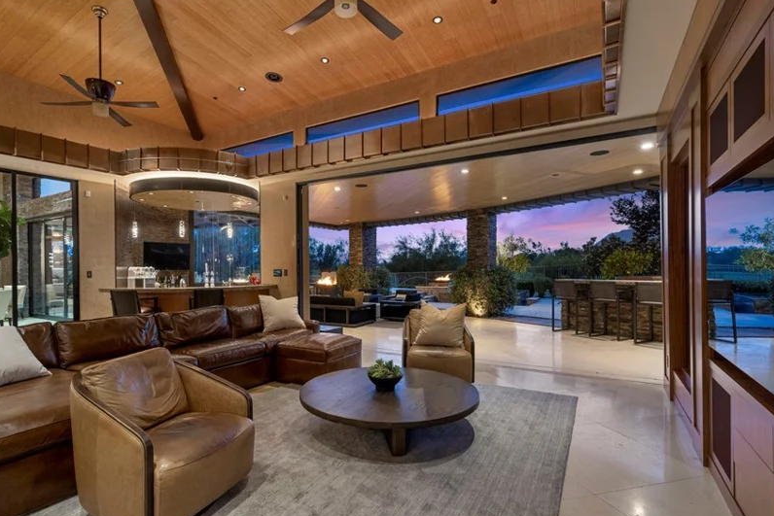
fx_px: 387
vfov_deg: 67.4
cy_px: 262
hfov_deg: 89.9
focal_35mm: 18
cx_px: 363
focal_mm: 14
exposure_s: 1.6
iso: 800
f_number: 8
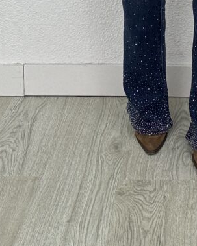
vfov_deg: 20.5
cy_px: -94
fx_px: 605
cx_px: 191
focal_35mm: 83
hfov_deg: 18.1
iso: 50
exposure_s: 1/100
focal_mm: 2.69
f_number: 1.9
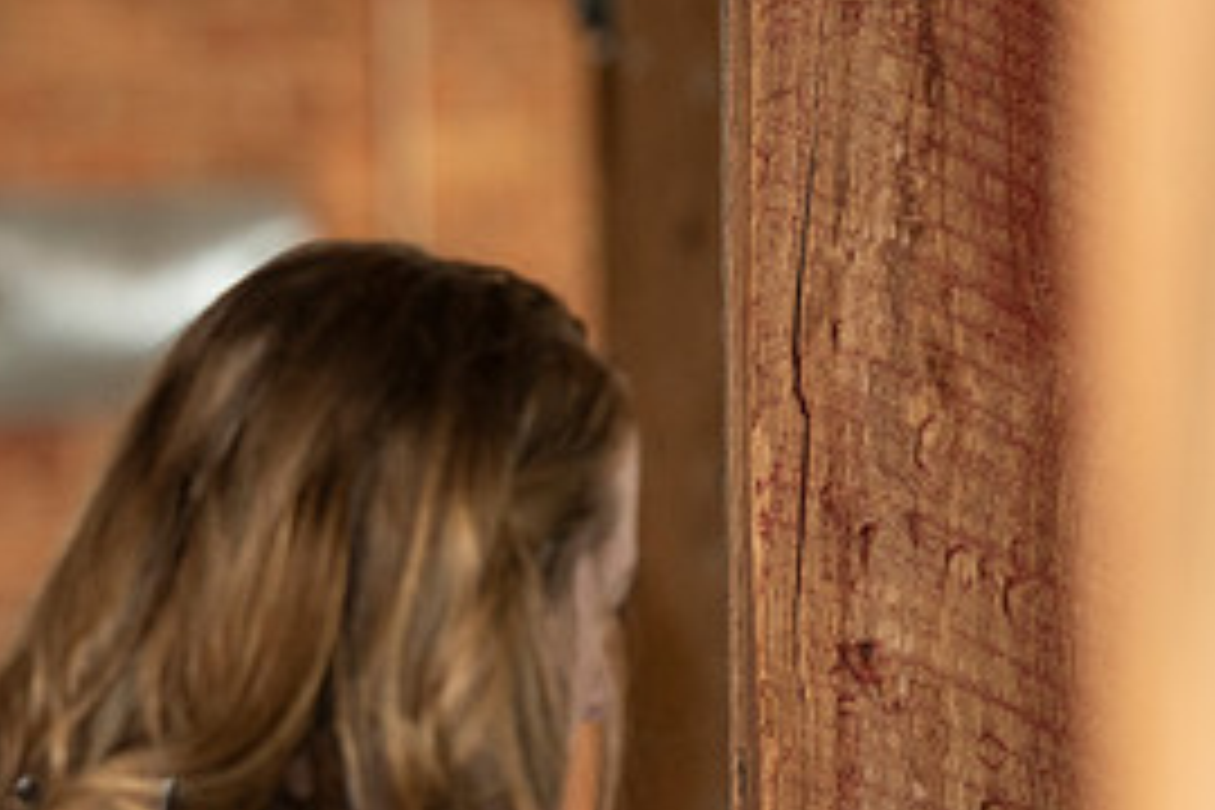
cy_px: 565
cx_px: -72
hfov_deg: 4.8
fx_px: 14511
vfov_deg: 3.2
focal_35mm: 430
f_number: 4
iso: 800
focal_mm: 200
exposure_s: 1/125
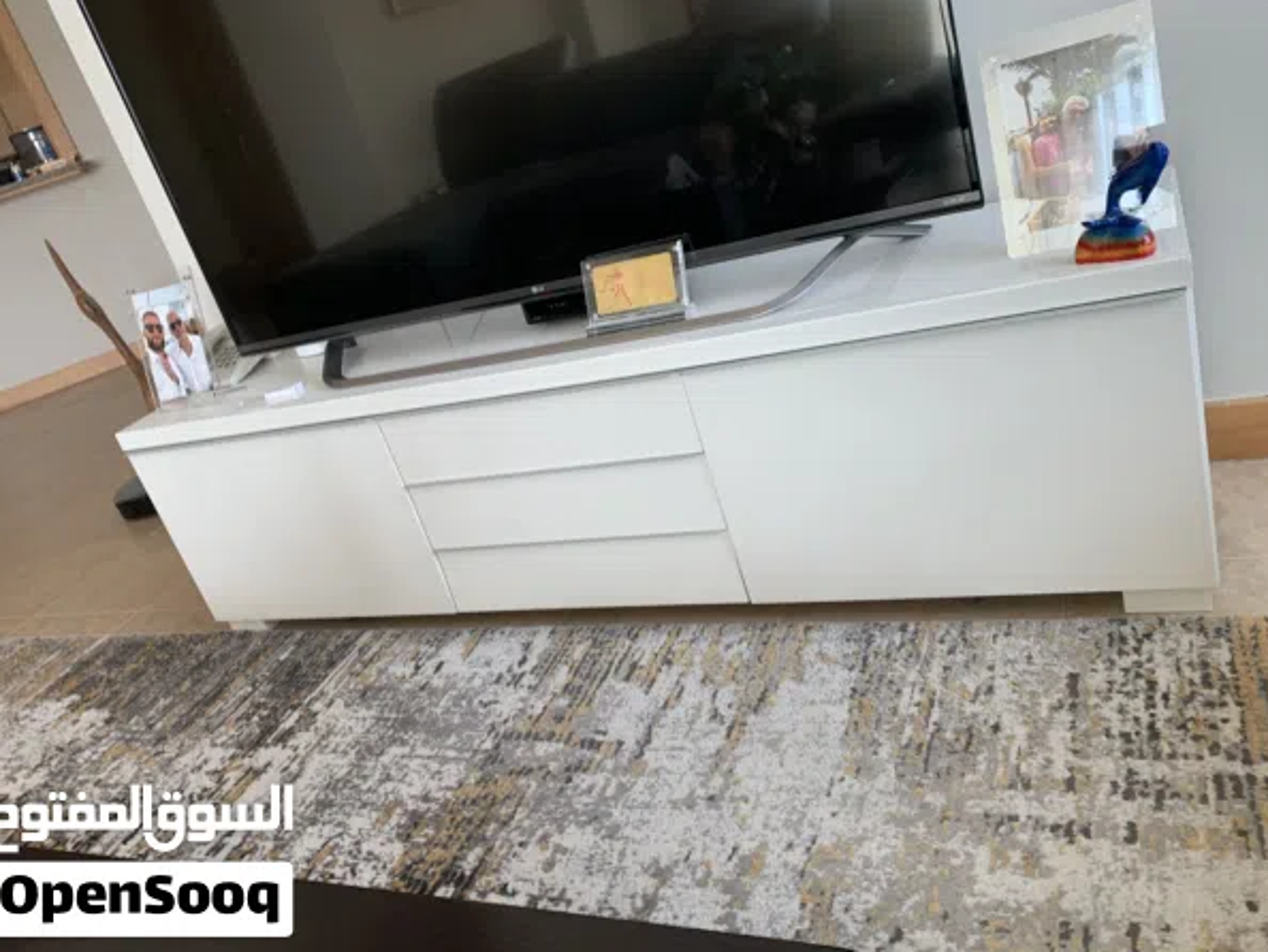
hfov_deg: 63.4
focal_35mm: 28
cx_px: 615
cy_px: 476
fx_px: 1026
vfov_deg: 49.8
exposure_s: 1/94
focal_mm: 4.25
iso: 100
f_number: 1.8
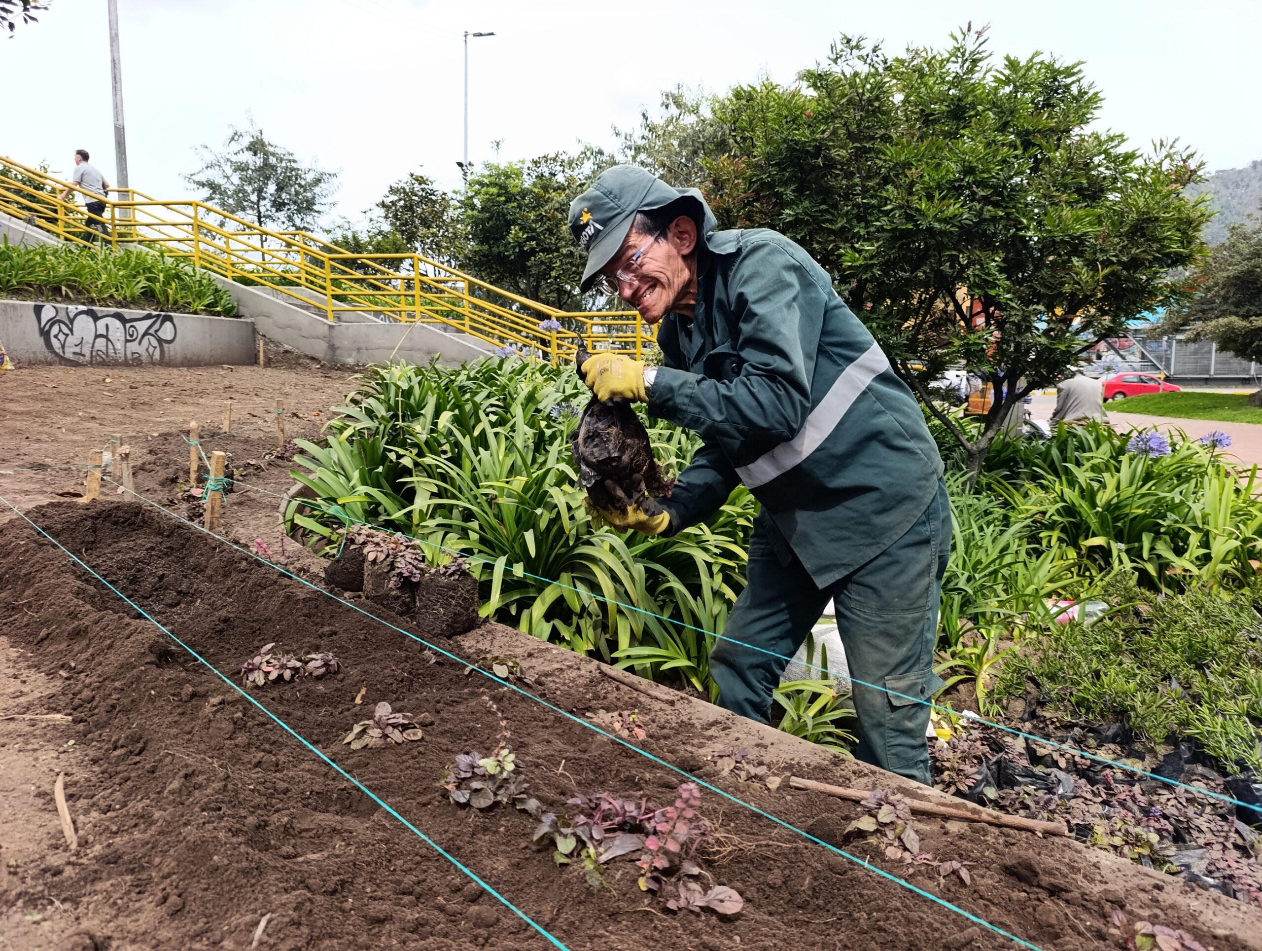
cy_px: 476
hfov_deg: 73.8
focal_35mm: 23
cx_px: 631
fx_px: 840
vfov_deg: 59.0
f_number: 1.6
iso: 50
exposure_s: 1/202
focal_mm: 6.14
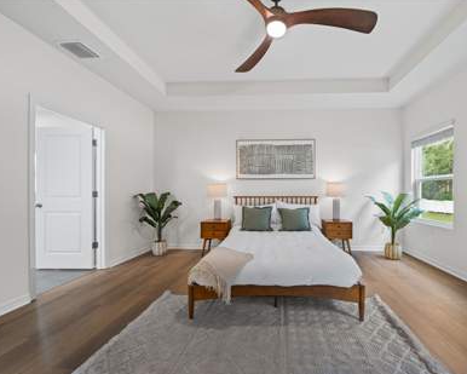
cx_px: 275
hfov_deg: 99.7
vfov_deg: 88.0
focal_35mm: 14
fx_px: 194
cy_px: 188
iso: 200
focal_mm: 12
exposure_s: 1/2
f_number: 7.1
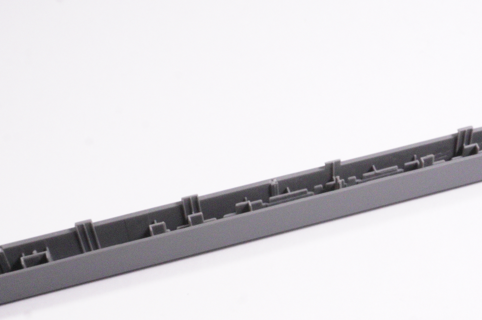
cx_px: 310
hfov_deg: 29.9
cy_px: 283
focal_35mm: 67
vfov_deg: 19.9
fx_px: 896
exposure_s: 1/250
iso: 6400
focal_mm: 24
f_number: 18
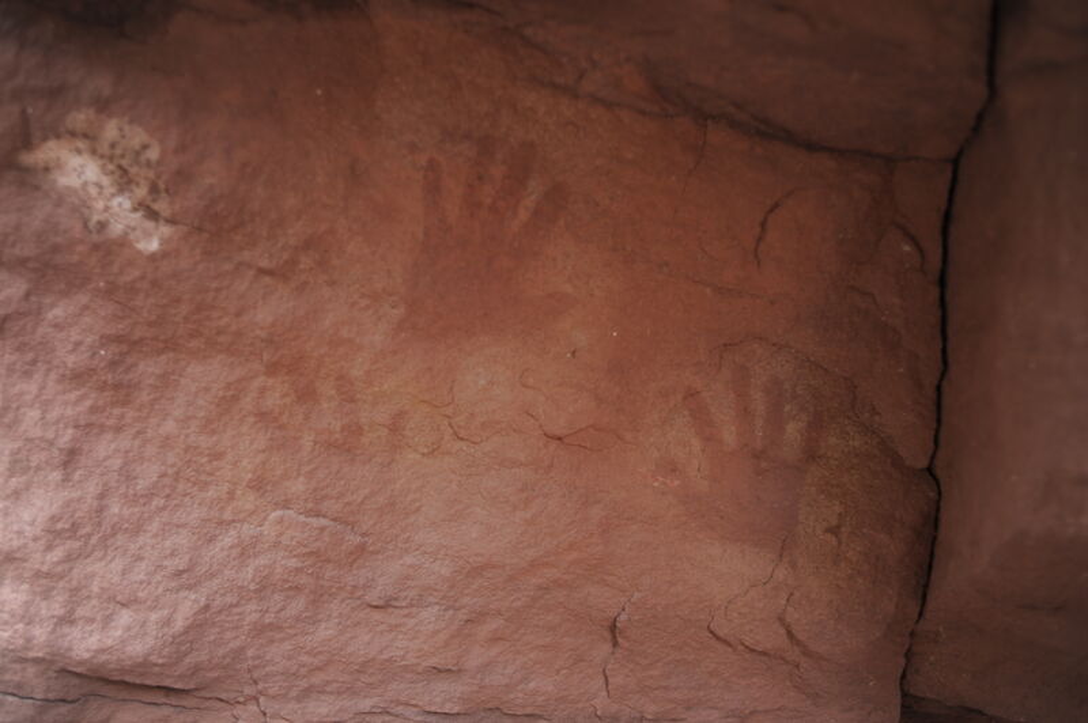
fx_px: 1057
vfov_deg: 37.8
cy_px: 362
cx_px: 544
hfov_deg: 54.5
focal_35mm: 35
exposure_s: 1/40
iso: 200
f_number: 2
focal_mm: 35
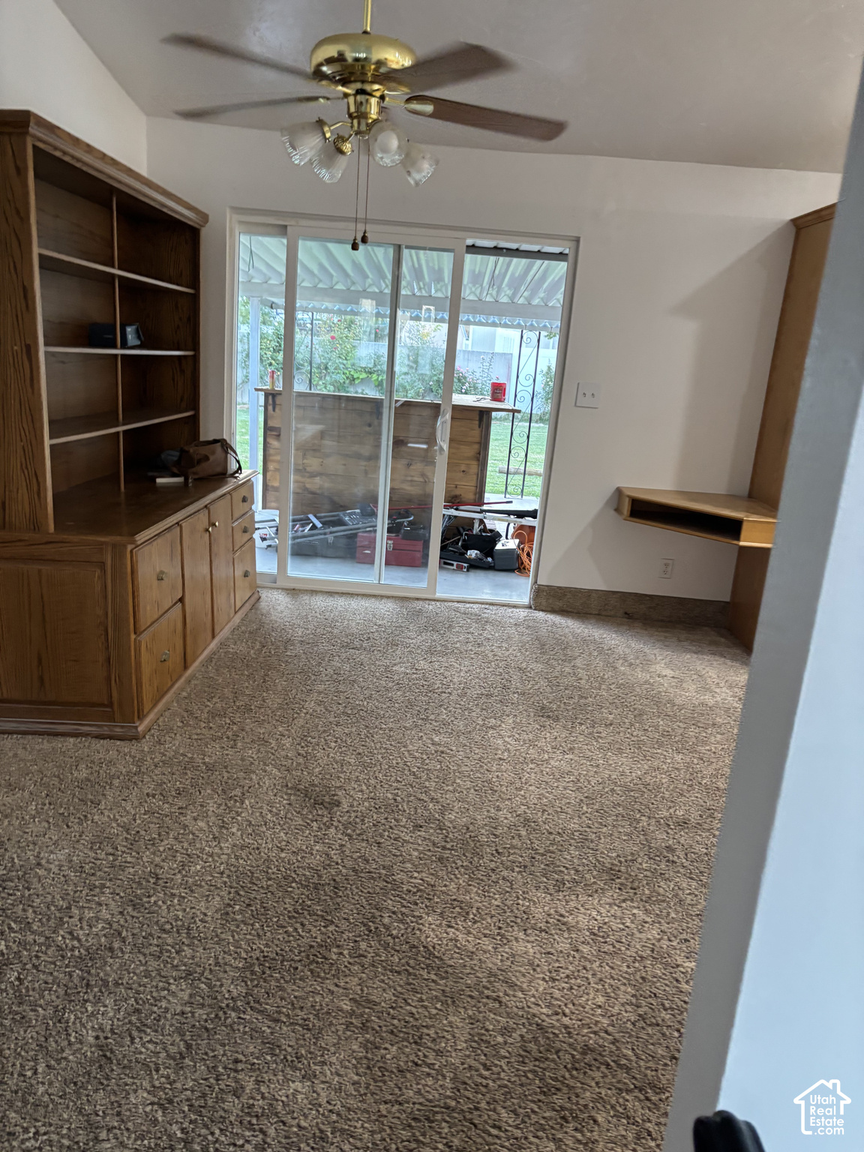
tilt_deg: -14.4
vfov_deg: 67.3
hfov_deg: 53.1
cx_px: 432
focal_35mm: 26
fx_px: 865
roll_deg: -1.6
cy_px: 576
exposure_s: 1/60
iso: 250
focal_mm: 5.96
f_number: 1.6
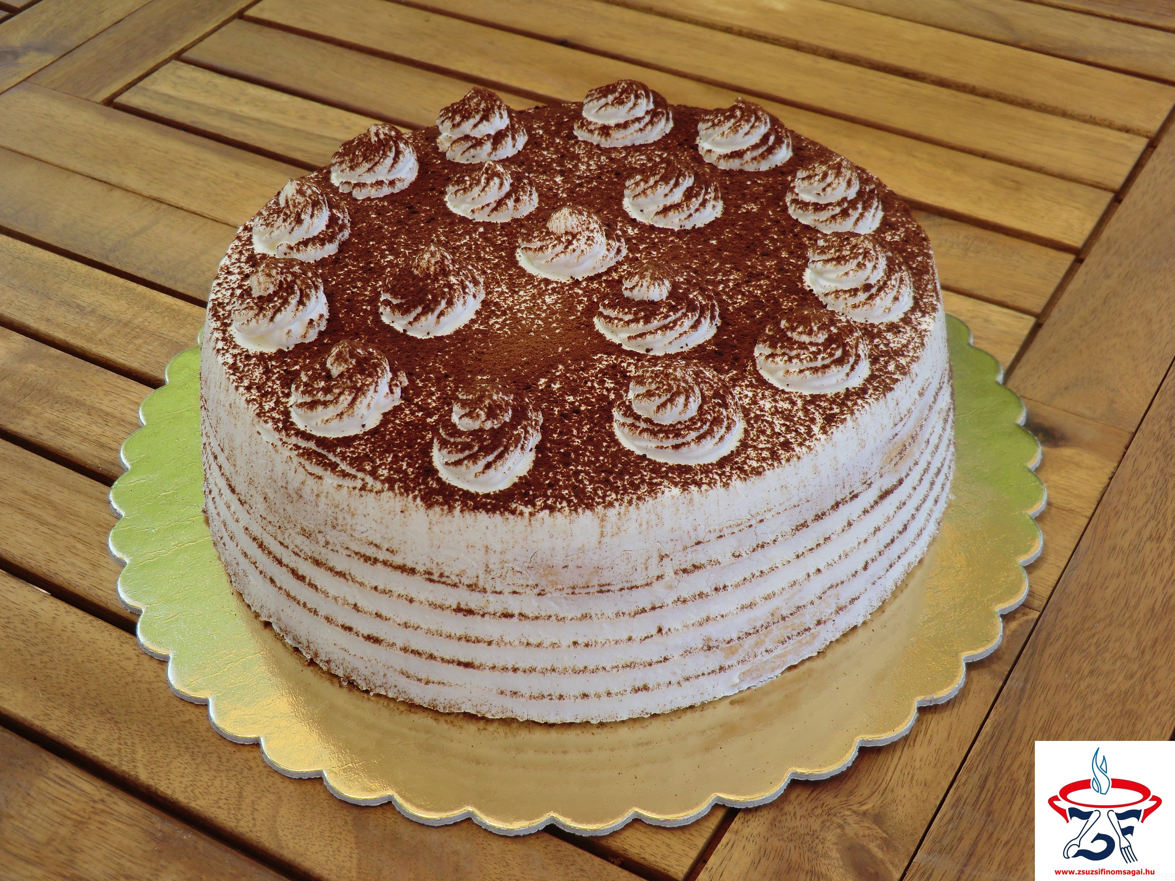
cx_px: 588
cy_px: 440
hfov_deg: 40.4
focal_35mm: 47
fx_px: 1595
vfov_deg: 30.9
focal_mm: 8.4
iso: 64
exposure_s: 1/125
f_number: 4
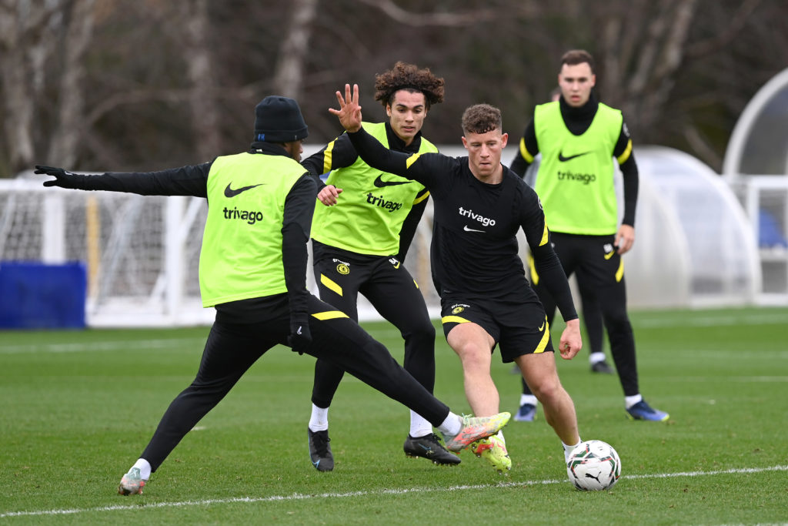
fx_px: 8756
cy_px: 263
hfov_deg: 5.2
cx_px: 394
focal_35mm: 400
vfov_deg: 3.4
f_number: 4
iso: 800
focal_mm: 400
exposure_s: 1/1250
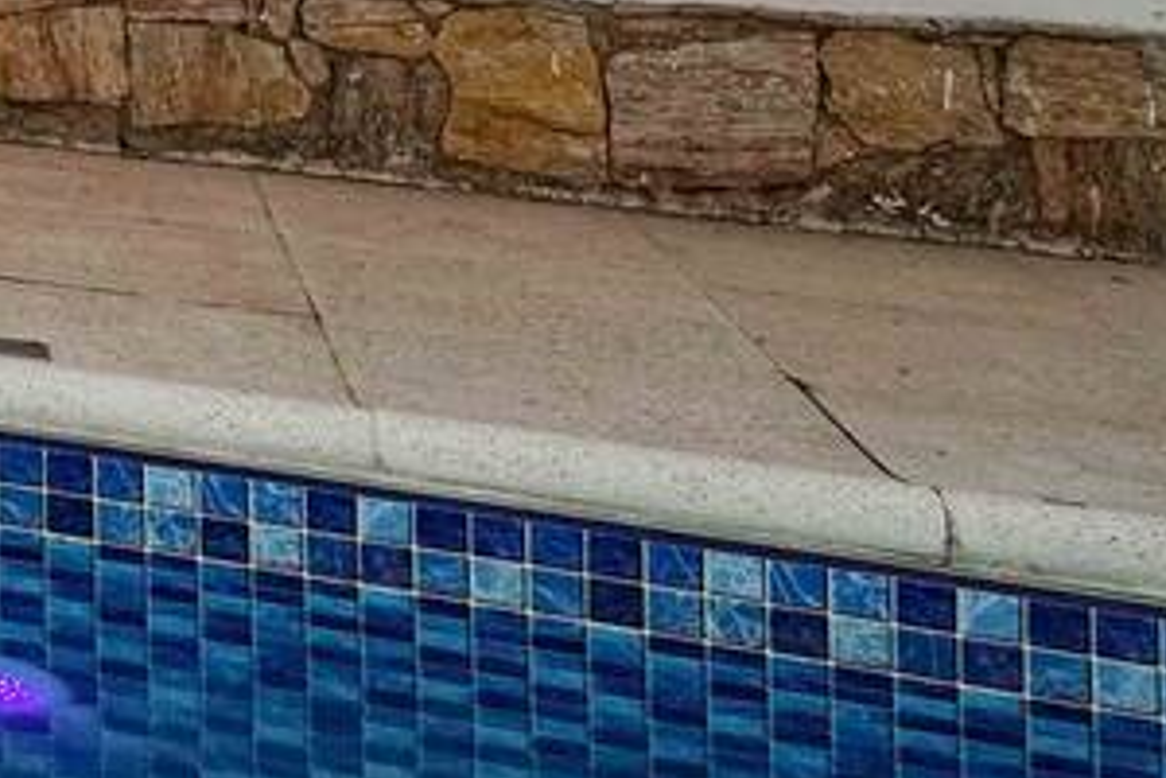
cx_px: -1555
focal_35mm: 81
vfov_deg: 14.9
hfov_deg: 15.4
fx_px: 2623
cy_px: -591
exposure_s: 1/400
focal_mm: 10
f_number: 5.6
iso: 50
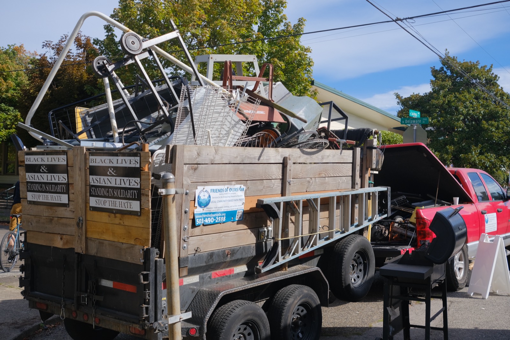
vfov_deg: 32.6
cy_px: 170
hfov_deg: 47.4
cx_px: 255
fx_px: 581
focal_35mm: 41
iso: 320
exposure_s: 1/1300
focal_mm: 27
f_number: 4.5
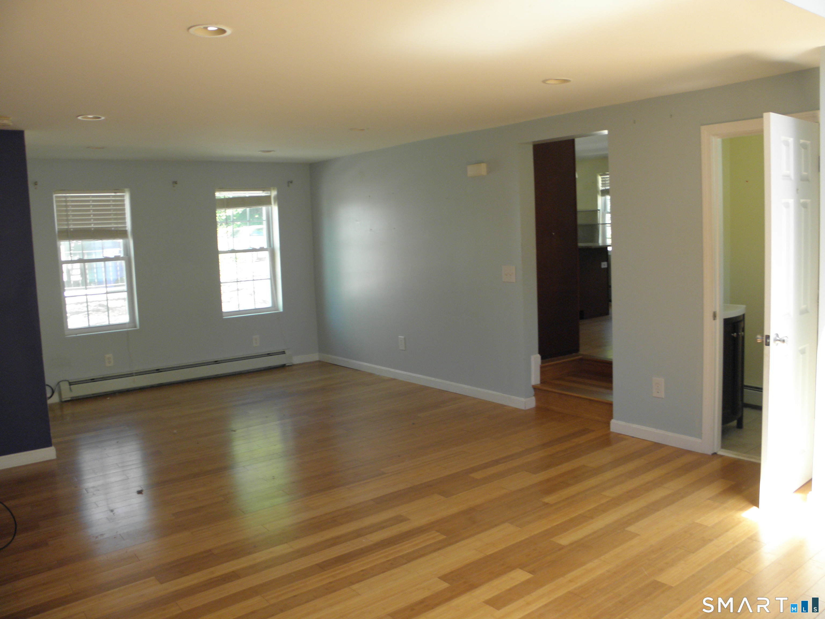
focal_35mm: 28
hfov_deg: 63.4
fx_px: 667
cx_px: 412
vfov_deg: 49.7
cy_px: 310
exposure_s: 1/30
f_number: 3.5
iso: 125
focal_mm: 5
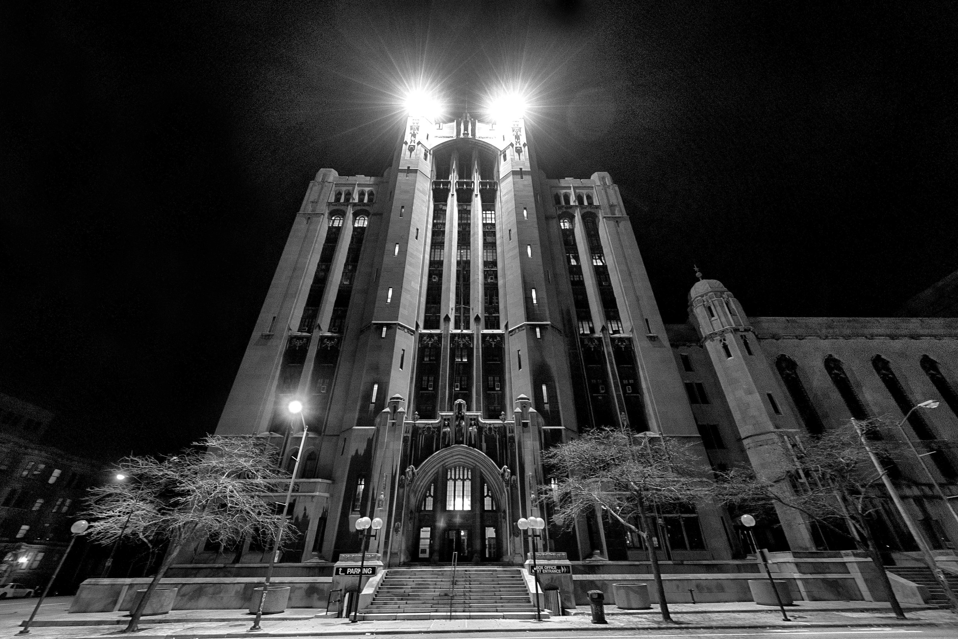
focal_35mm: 15
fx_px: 399
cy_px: 320
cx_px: 479
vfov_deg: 77.4
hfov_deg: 100.4
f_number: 5
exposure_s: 1/30
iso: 3200
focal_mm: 15
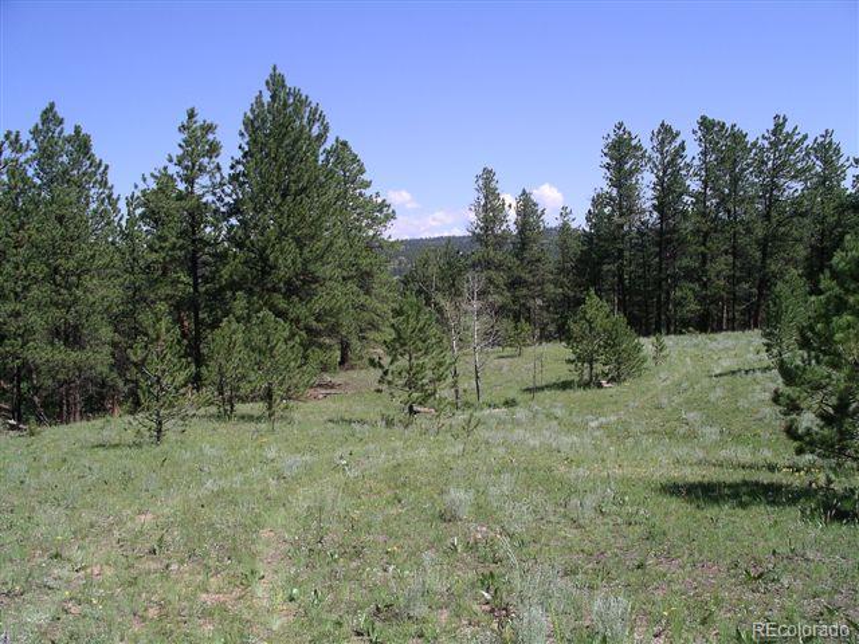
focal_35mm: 37
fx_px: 918
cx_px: 430
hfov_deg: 50.1
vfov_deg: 38.7
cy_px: 322
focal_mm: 7.8
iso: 64
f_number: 5
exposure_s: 1/320
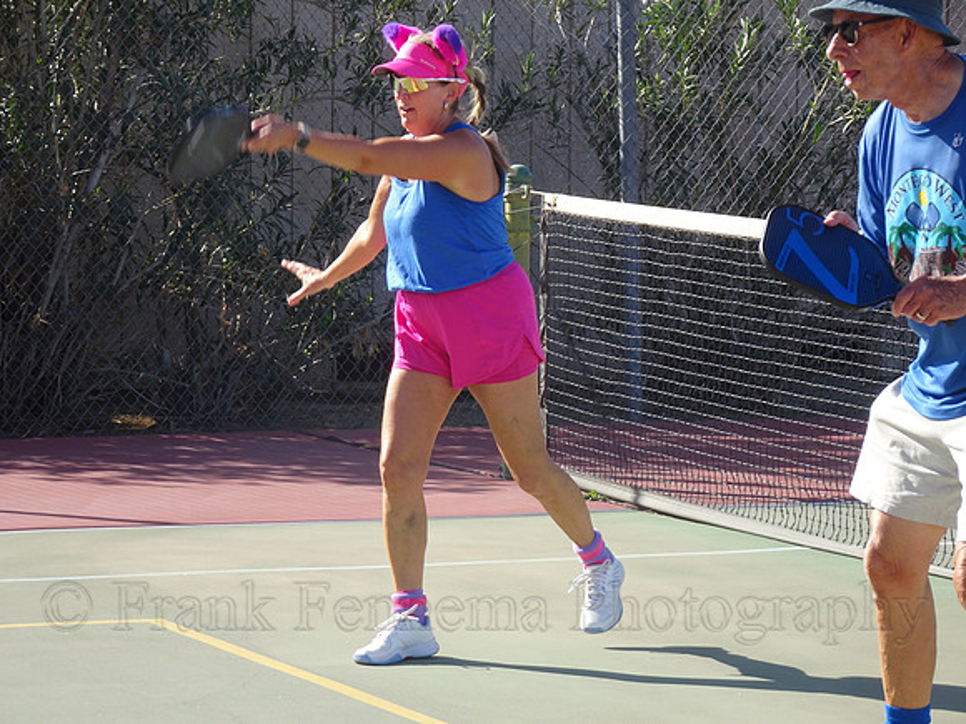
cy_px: 362
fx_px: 4298
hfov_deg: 12.8
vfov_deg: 9.6
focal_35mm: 154
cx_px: 483
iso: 80
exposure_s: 1/200
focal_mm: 26.39
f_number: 5.6
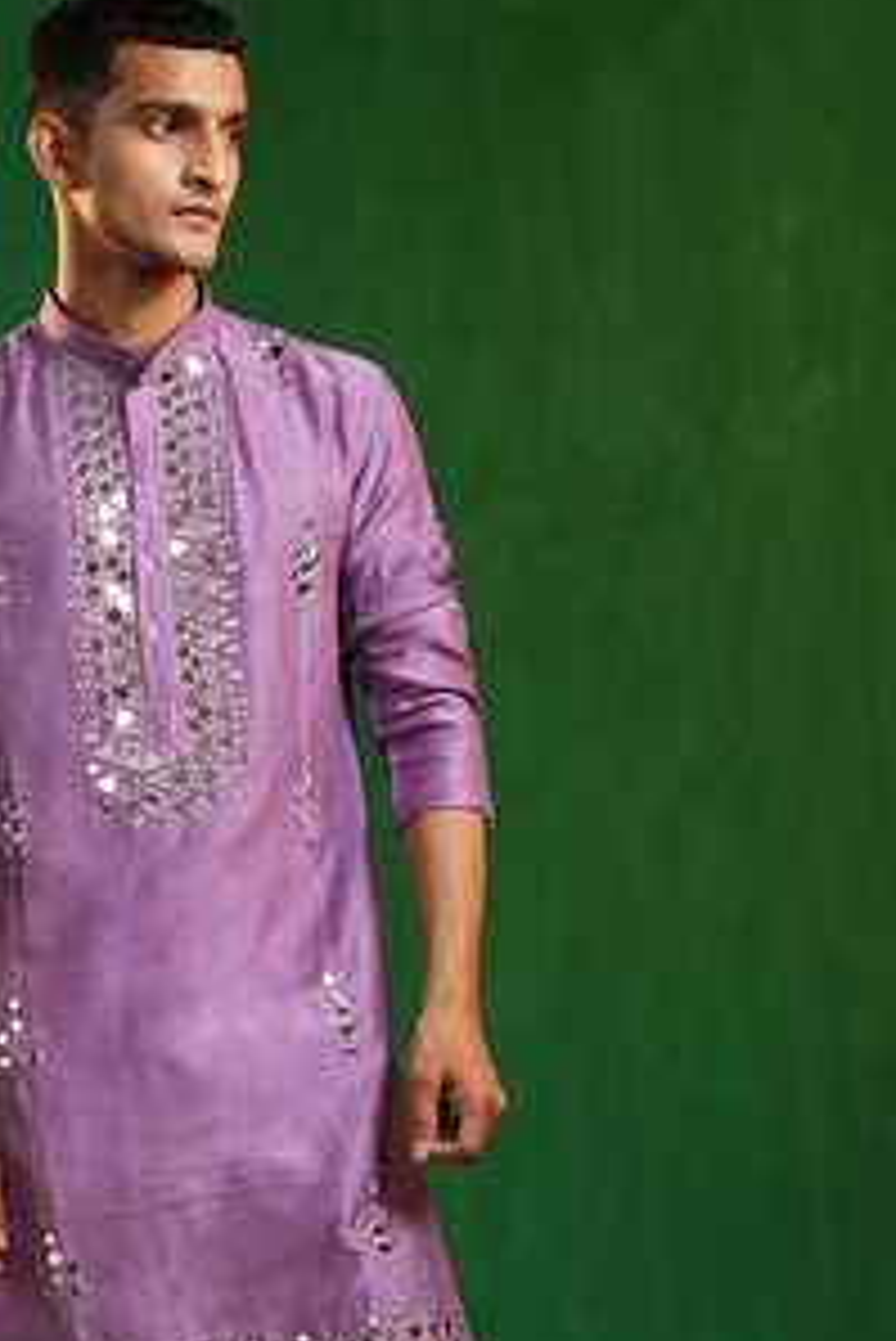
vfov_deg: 22.8
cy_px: 1073
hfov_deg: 15.5
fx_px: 3281
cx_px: 207
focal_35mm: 88
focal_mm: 50
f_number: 2.8
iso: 200
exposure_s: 1/100
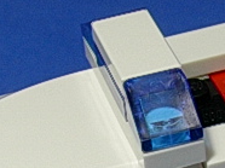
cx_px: 91
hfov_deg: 9.6
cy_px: 256
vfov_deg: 7.0
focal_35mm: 207
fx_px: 1344
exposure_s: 1/47.9
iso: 70
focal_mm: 9
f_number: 3.4
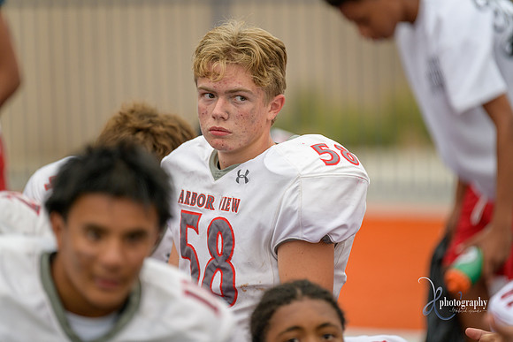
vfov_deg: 4.6
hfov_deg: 6.9
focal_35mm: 300
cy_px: 171
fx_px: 4276
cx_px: 256
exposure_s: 1/500
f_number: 2.8
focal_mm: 300
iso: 100
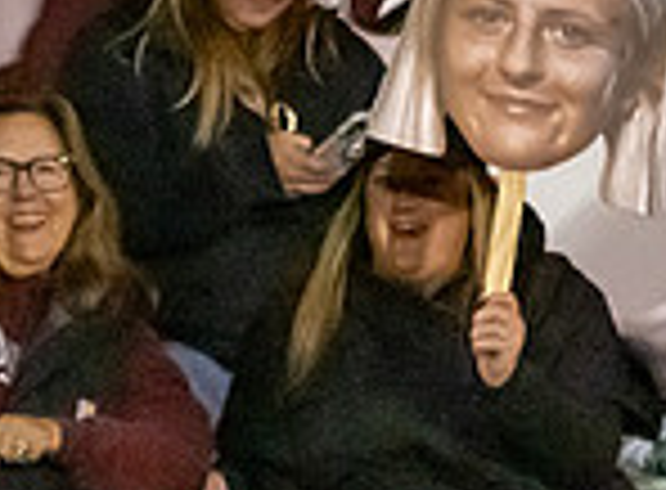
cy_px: 517
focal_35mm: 1534
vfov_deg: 1.0
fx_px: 29323
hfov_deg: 1.3
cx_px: 74
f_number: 2.8
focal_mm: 300
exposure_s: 1/640
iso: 25600
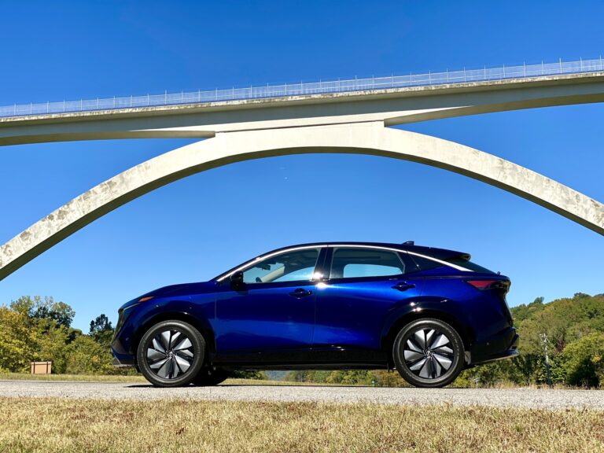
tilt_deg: +9.7
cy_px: 226
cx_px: 302
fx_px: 907
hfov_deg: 36.8
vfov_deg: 28.0
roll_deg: +1.4
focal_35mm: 52
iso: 20
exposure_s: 1/2179
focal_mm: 6
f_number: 2
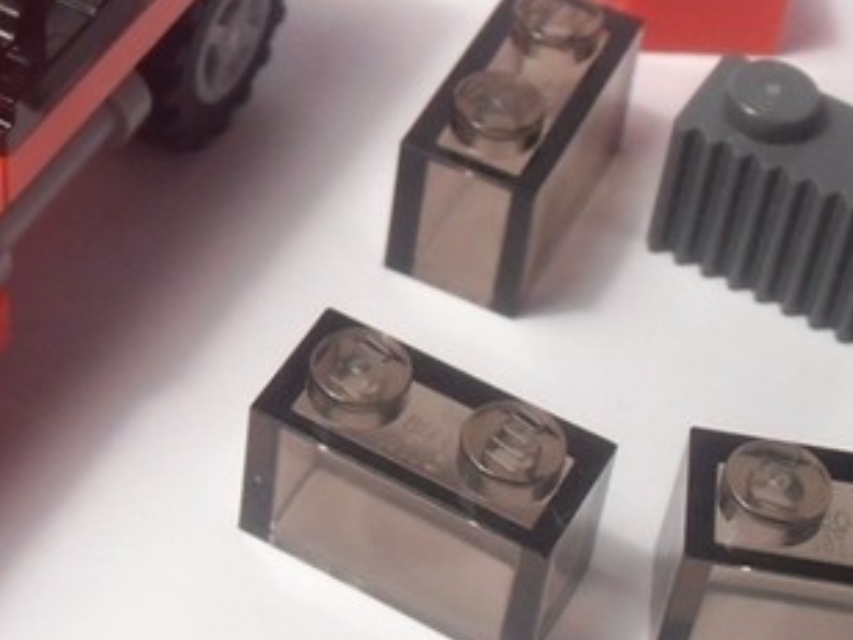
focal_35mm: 108
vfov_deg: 13.7
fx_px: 2661
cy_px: 148
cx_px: 69
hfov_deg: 17.9
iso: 80
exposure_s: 1/60
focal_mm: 6.61
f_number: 3.9
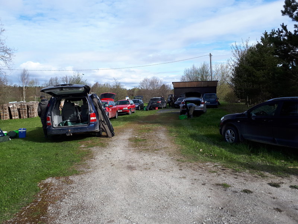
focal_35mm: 27
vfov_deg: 51.4
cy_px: 112
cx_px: 149
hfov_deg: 65.3
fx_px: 232
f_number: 1.9
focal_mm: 3.6
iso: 40
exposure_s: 1/943
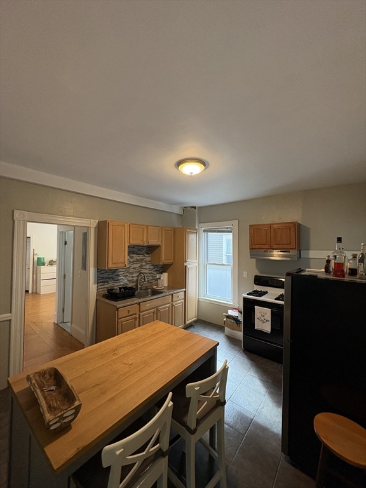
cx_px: 183
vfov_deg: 102.1
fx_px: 197
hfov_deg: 85.7
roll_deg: -1.0
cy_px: 244
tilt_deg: +2.2
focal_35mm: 14
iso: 320
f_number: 2.2
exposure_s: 1/120
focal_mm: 2.22
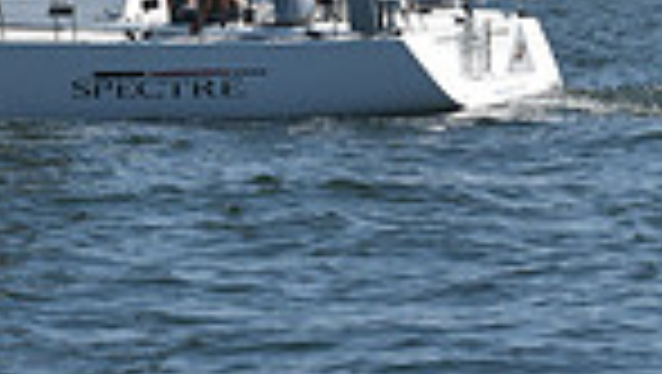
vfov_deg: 4.1
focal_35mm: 289
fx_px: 5078
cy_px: -834
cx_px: -146
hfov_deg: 7.4
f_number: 9
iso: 250
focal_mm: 70
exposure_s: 1/1250
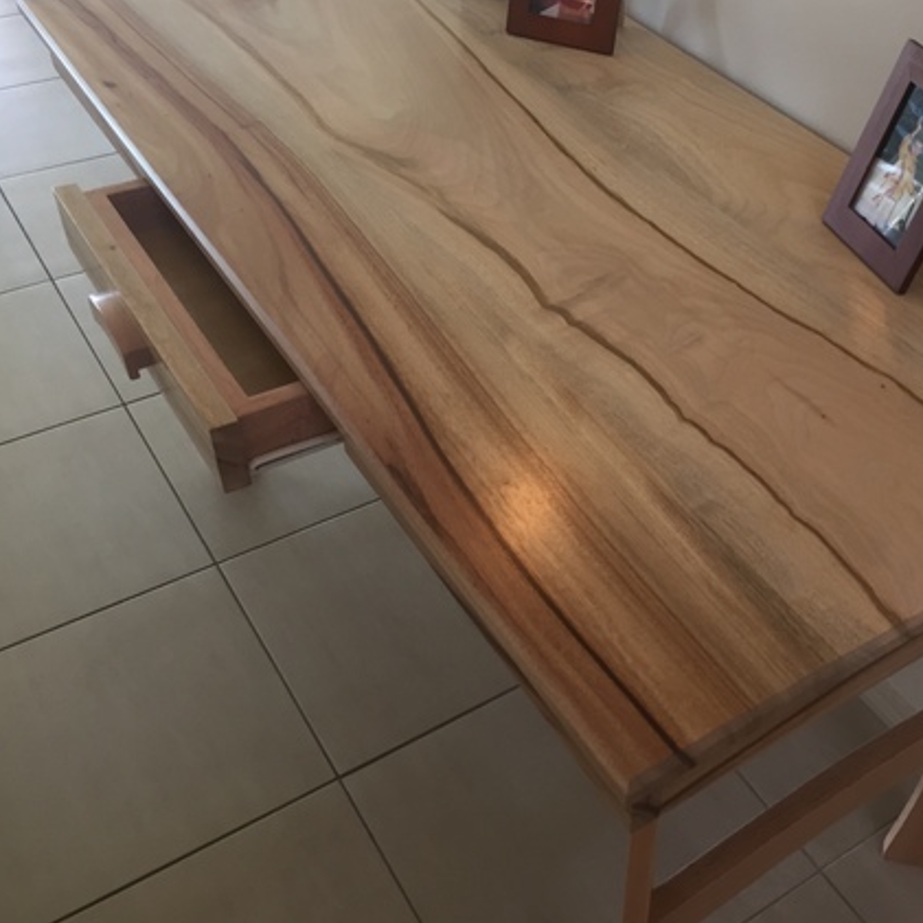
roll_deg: -4.4
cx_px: 647
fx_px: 1177
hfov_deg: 42.0
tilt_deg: -39.3
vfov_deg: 42.8
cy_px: 414
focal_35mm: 39
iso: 64
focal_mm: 4.15
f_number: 2.2
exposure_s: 1/30
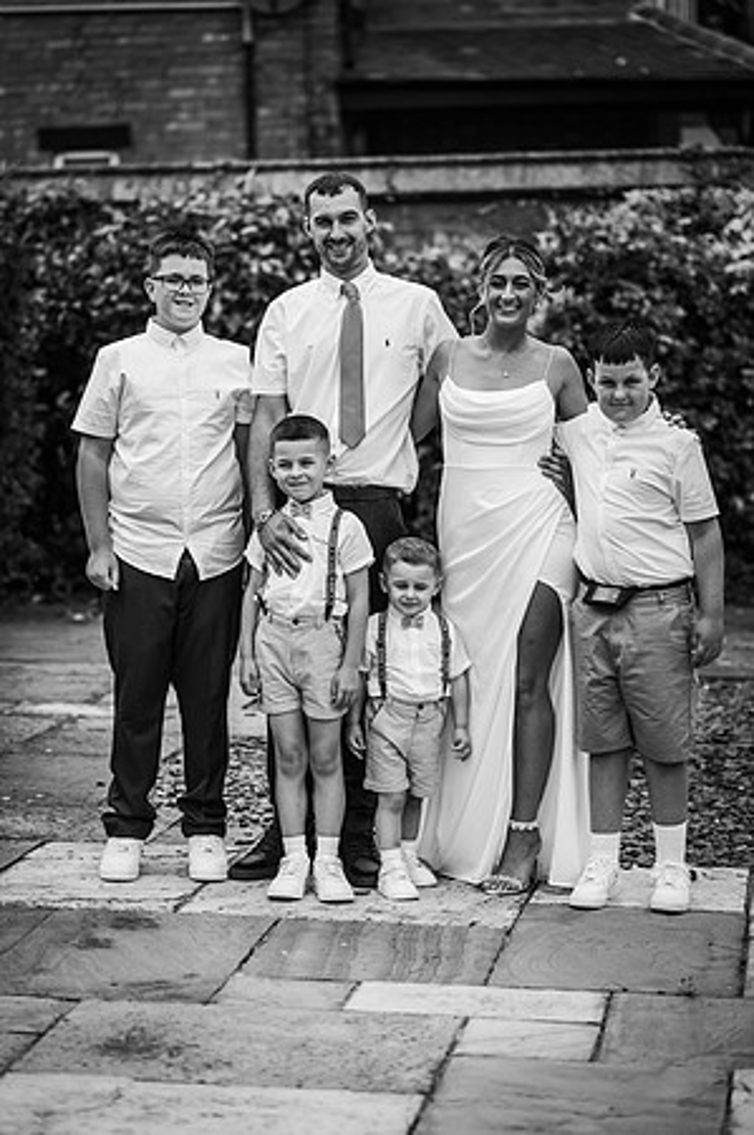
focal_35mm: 85
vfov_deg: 23.9
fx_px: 2676
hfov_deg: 16.0
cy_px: 568
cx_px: 377
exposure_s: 1/2000
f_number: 2.2
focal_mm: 85
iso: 100
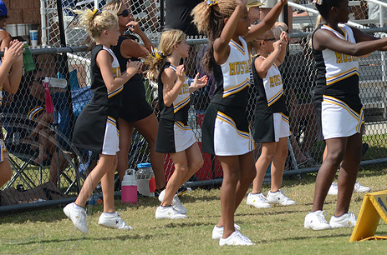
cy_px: 116
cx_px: 158
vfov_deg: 3.6
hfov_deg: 5.5
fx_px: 4031
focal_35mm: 376
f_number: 9
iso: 400
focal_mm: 200
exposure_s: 1/1000
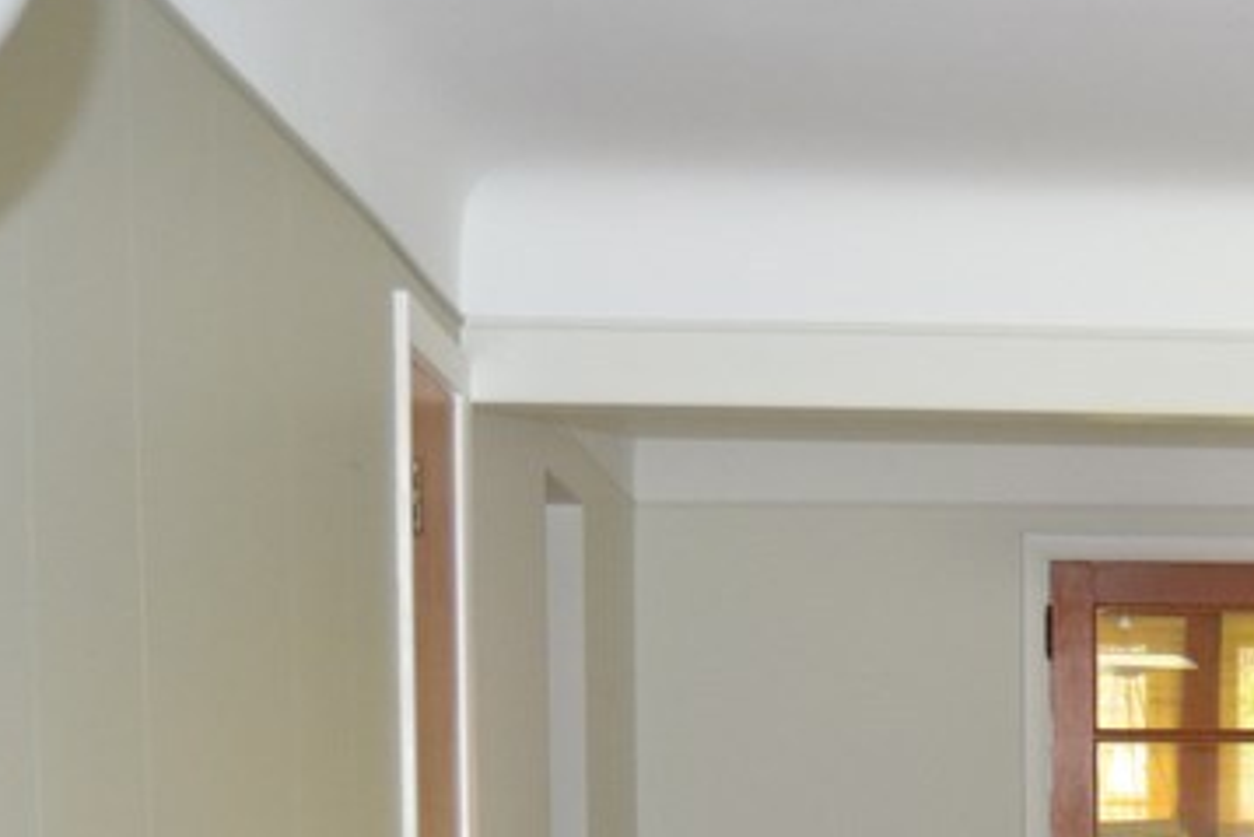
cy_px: 1212
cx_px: 1363
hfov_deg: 19.6
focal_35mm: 100
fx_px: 3485
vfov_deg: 13.0
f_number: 3.5
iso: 1400
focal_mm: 22
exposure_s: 1/60
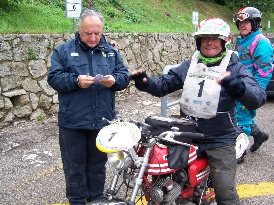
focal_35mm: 35
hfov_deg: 52.6
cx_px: 137
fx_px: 277
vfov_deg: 40.7
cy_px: 102
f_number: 3.4
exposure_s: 1/125
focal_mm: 5.5
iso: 80
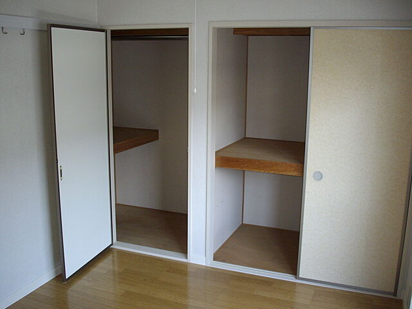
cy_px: 154
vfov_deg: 38.7
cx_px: 206
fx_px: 440
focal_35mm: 37
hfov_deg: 50.1
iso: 160
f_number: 2.8
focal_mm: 6.2
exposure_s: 1/60
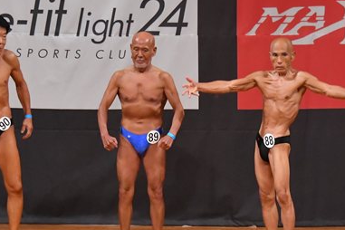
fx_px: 3057
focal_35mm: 319
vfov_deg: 4.3
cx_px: 214
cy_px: 168
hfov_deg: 6.5
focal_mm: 105
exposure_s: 1/400
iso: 5600
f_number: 5.6
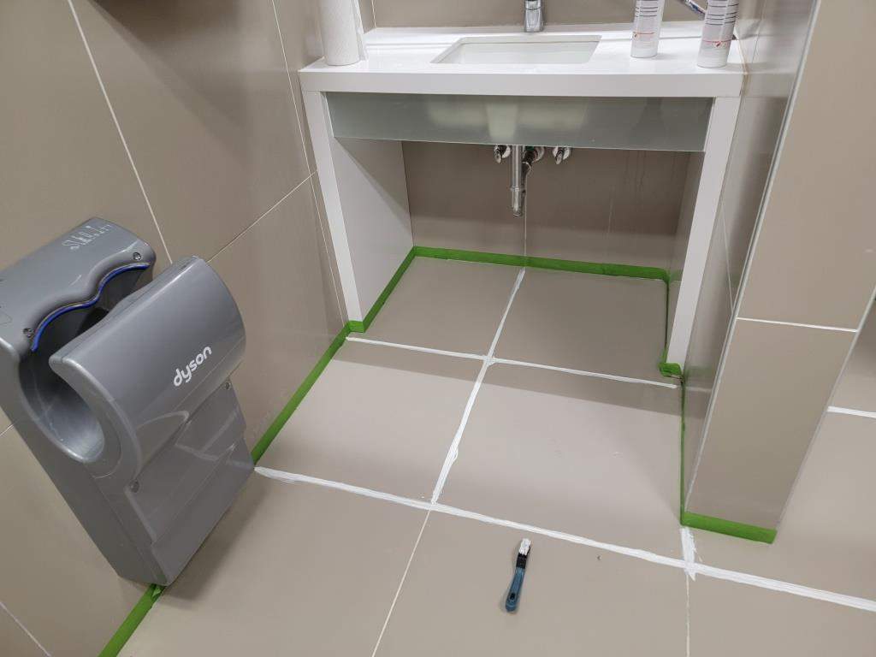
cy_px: 328
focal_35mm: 24
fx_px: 607
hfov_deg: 71.6
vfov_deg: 56.8
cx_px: 438
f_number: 1.8
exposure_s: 1/50
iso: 100
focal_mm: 6.7
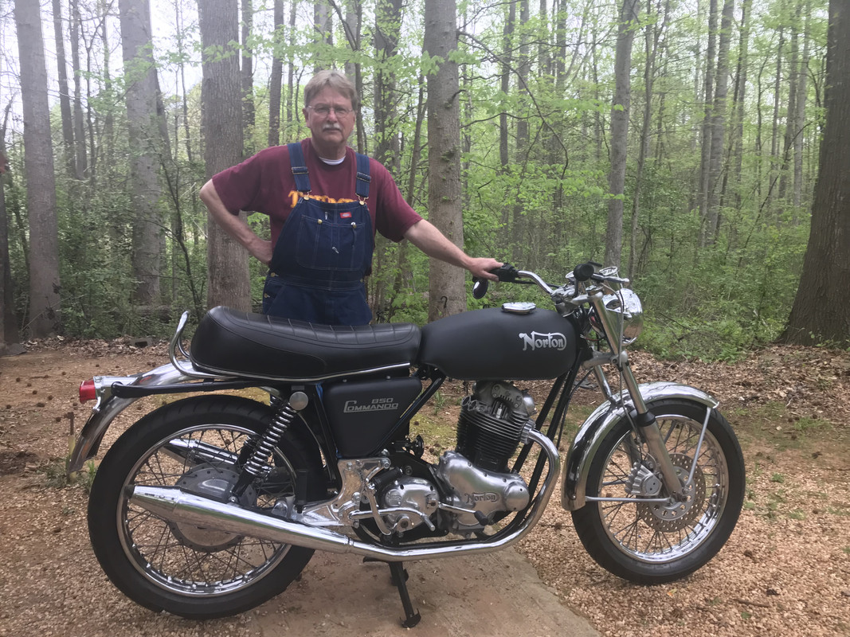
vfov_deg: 49.7
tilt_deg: -10.1
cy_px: 318
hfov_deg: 63.4
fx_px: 687
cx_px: 425
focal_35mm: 28
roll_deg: -1.0
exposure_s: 1/120
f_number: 1.8
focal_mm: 3.99
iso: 40
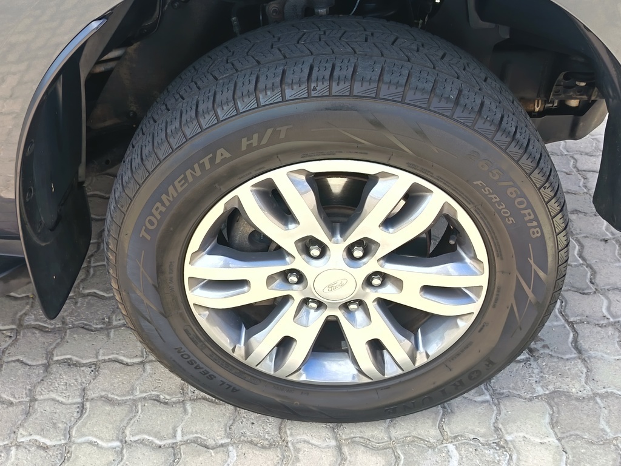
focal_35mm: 37
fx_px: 664
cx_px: 310
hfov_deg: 50.1
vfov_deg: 38.7
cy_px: 233
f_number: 1.75
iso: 100
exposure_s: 1/146
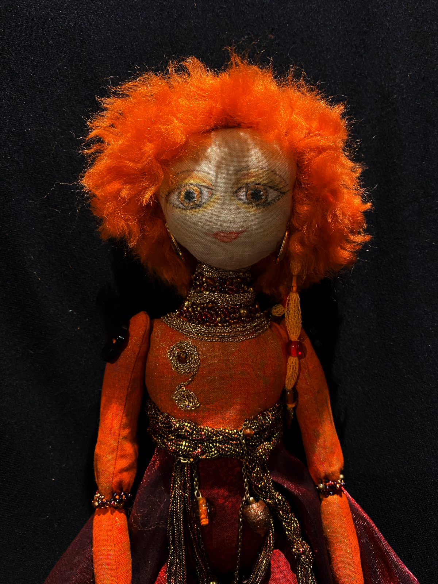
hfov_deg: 53.1
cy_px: 292
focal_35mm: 26
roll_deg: -1.0
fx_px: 439
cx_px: 219
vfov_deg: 67.3
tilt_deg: -29.4
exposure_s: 1/33
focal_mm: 4.25
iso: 500
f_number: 1.8
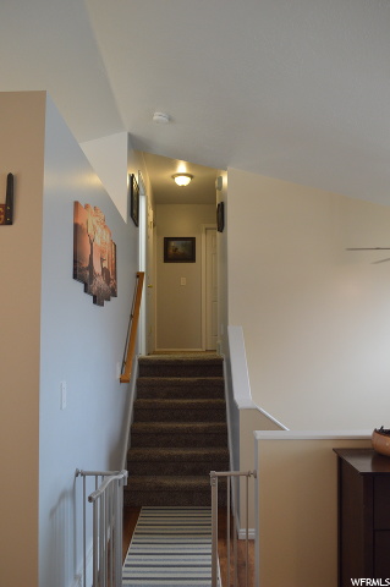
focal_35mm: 30
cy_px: 294
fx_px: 489
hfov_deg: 43.5
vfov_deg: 62.0
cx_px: 195
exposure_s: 1/60
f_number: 3.8
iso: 900
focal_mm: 20
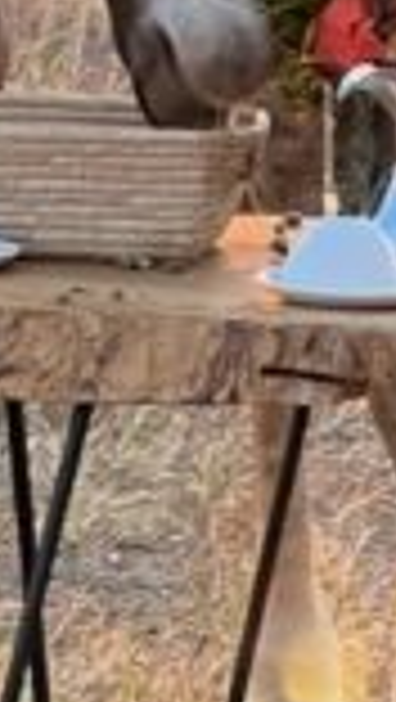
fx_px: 10245
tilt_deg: -2.3
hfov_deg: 2.2
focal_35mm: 550
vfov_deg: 3.9
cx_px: -94
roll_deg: +0.5
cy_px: -450
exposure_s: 1/99
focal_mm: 9
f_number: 2.8
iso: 32
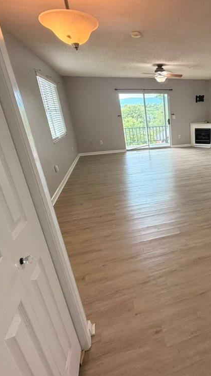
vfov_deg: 83.9
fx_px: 209
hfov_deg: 48.1
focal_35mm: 21
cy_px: 192
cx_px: 189
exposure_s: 1/60
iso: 250
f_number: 2.2
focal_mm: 2.22
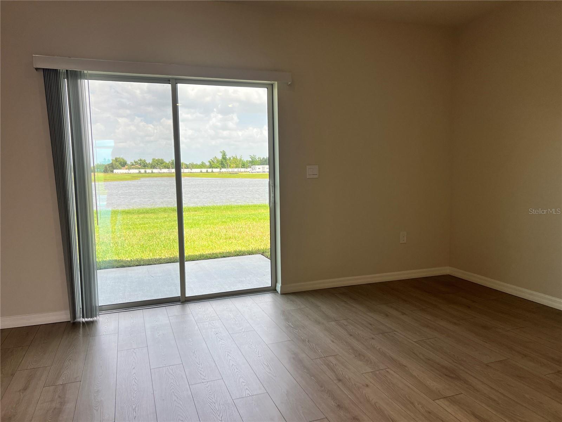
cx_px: 281
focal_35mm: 26
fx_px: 422
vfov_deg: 53.1
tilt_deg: -7.2
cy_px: 211
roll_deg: +0.9
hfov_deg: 67.3
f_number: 1.5
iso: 50
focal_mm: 5.7
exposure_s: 1/808
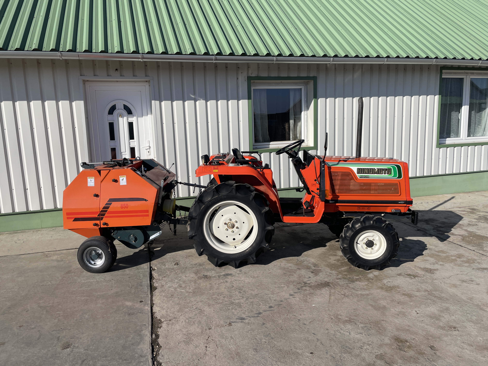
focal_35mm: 26
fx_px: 367
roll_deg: +1.5
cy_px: 183
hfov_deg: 67.3
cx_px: 244
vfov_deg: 53.1
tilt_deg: -9.1
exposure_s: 1/4831
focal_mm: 4.2
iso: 32
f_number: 1.6
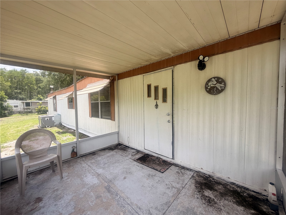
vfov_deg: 85.7
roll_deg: +0.8
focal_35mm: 14
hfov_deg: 102.1
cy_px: 108
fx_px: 116
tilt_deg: -0.4
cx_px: 143
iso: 64
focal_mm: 2.22
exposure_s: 1/486
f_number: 2.2
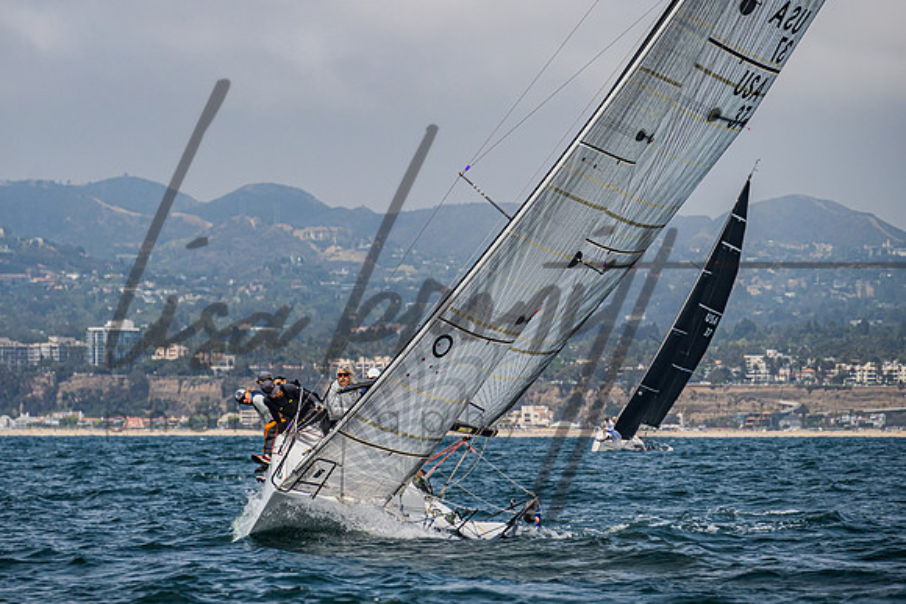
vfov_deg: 5.1
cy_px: 222
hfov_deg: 7.6
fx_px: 6836
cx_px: 391
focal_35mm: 272
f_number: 6.3
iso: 250
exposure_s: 1/1250
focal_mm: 200
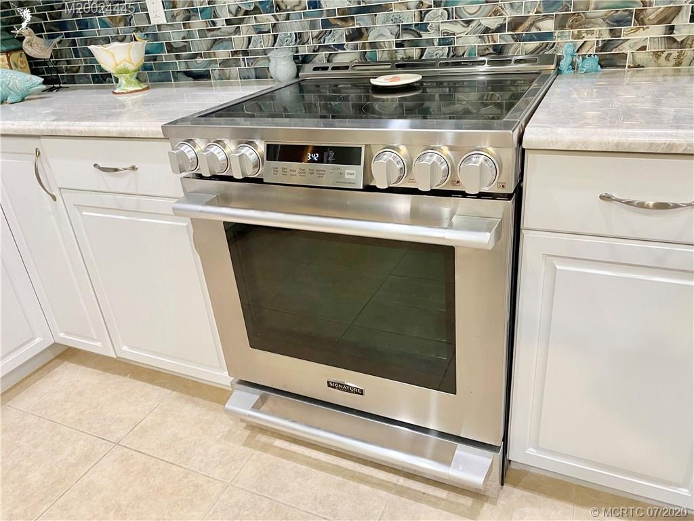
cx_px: 347
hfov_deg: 67.3
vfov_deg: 53.1
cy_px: 260
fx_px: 521
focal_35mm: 26
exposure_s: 1/60
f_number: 1.8
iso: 200
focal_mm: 4.25
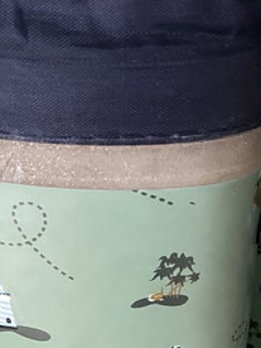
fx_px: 784
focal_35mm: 78
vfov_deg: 23.8
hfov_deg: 18.5
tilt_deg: -37.4
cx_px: 247
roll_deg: -3.1
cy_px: 362
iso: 640
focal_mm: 4.25
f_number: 1.8
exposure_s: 1/30
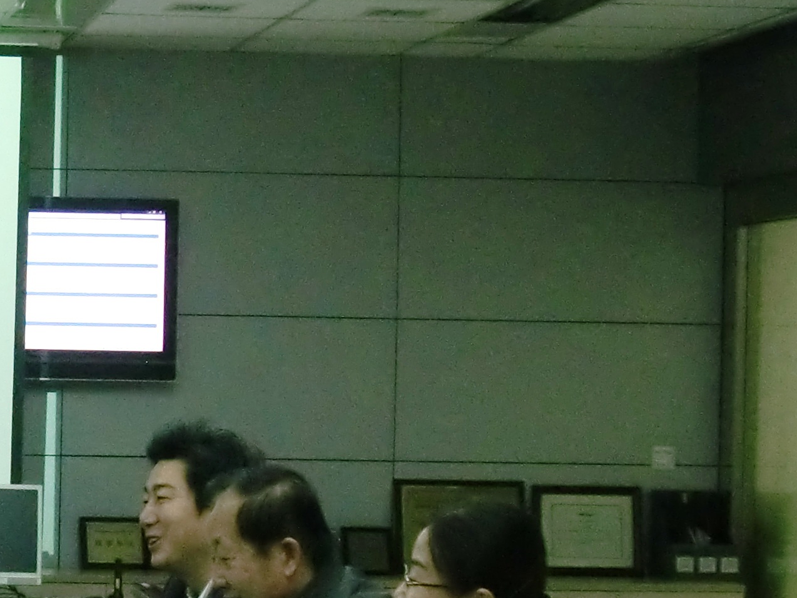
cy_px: 440
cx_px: -245
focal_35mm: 135
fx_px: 3109
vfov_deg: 11.0
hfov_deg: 14.0
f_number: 3.1
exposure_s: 1/60
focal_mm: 7.6
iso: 500
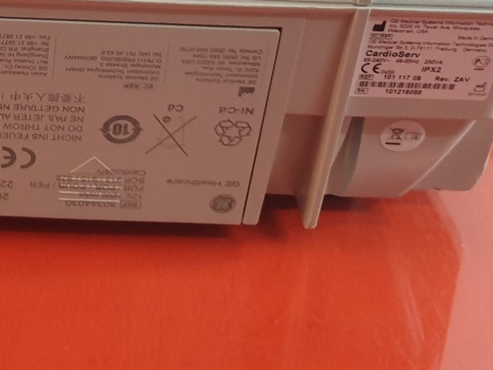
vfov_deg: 15.0
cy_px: -169
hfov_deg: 19.9
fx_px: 1311
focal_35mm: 92
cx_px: -109
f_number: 1.5
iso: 250
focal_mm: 4.3
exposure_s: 1/50
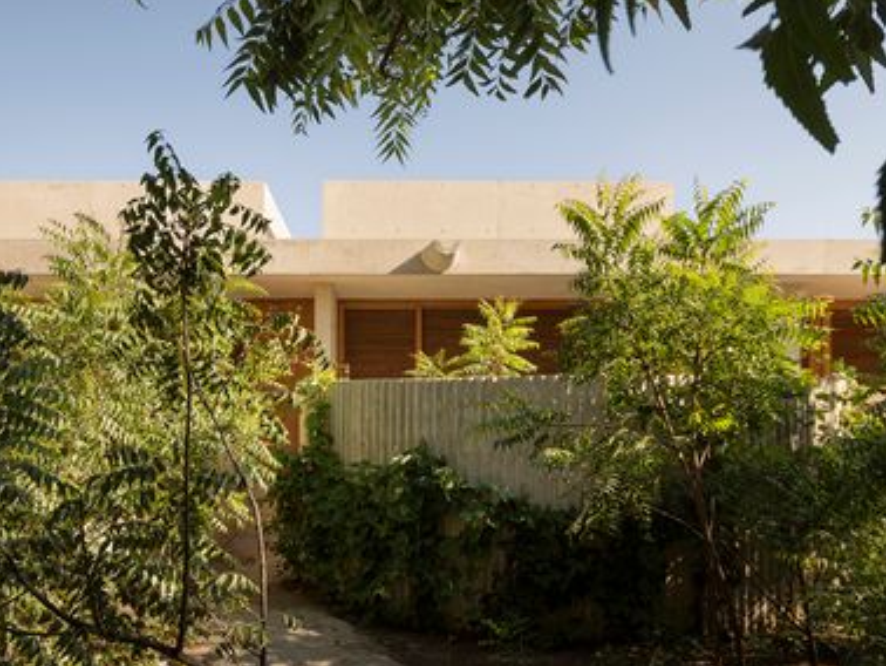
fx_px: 487
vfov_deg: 68.7
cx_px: 394
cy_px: 339
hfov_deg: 84.3
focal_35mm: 19
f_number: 10
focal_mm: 17
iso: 100
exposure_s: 1/8
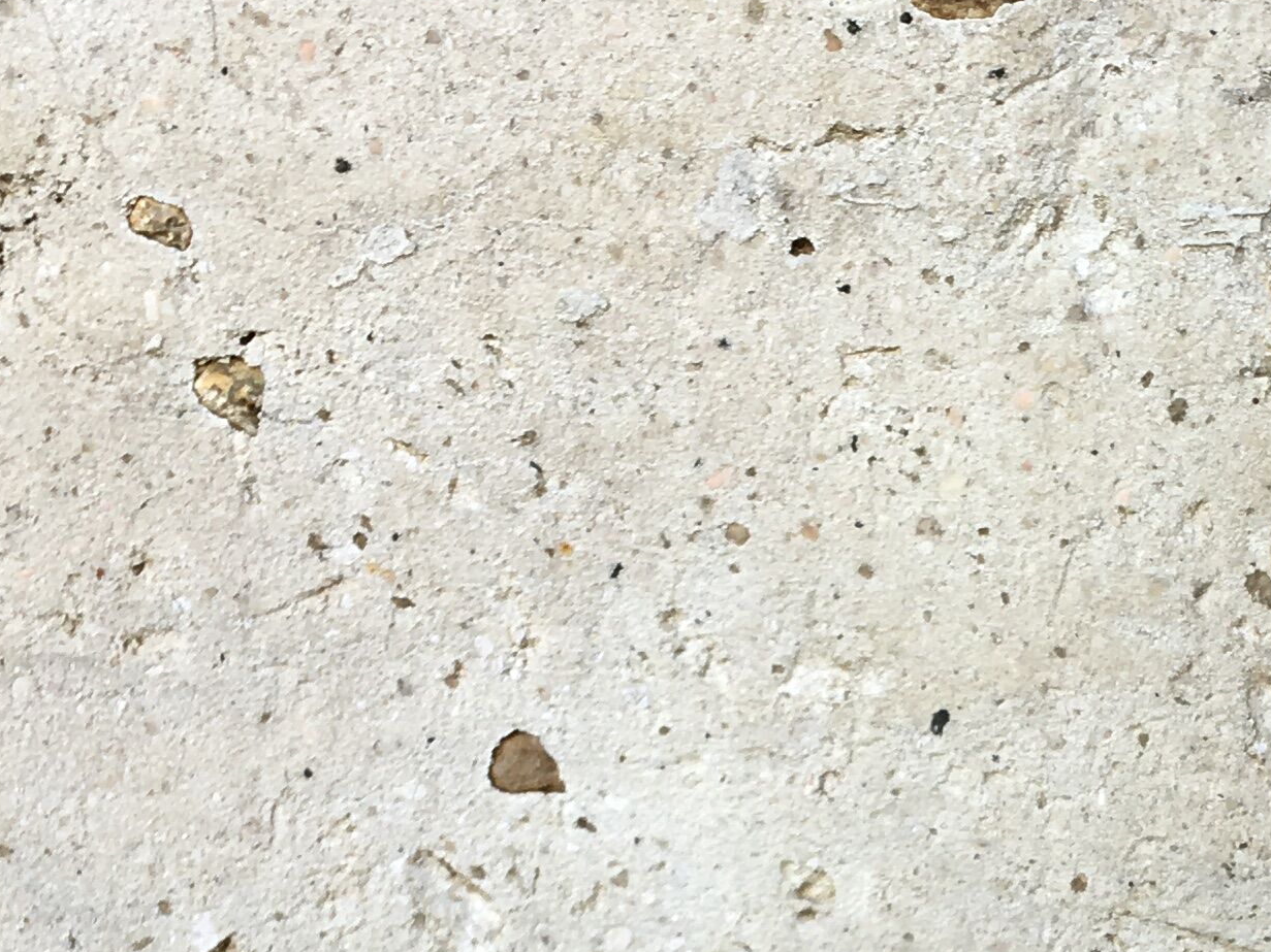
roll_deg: -0.5
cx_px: 1182
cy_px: 987
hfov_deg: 20.2
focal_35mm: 95
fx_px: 3488
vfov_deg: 15.2
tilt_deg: -10.8
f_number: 2.2
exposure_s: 1/125
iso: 25
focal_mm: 4.15
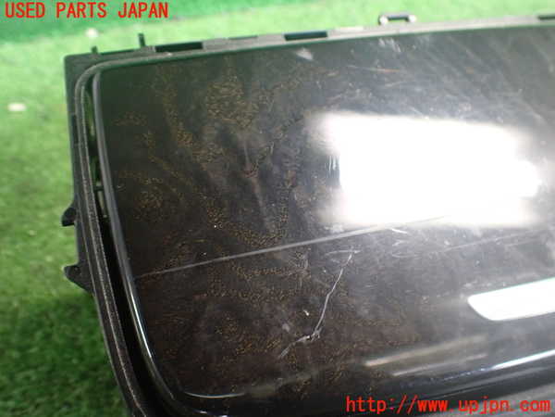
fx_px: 481
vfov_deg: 46.8
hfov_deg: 60.0
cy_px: 208
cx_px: 278
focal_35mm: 30
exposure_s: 1/30
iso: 800
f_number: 2.3
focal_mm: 5.4
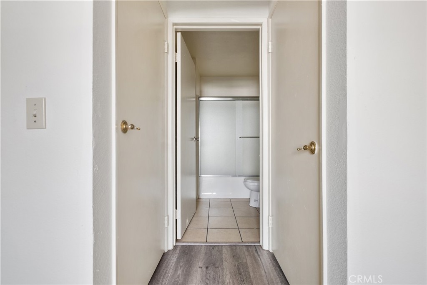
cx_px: 214
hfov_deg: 100.4
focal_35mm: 15
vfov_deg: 77.3
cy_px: 142
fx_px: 178
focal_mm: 10
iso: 250
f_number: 8
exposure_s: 1/2
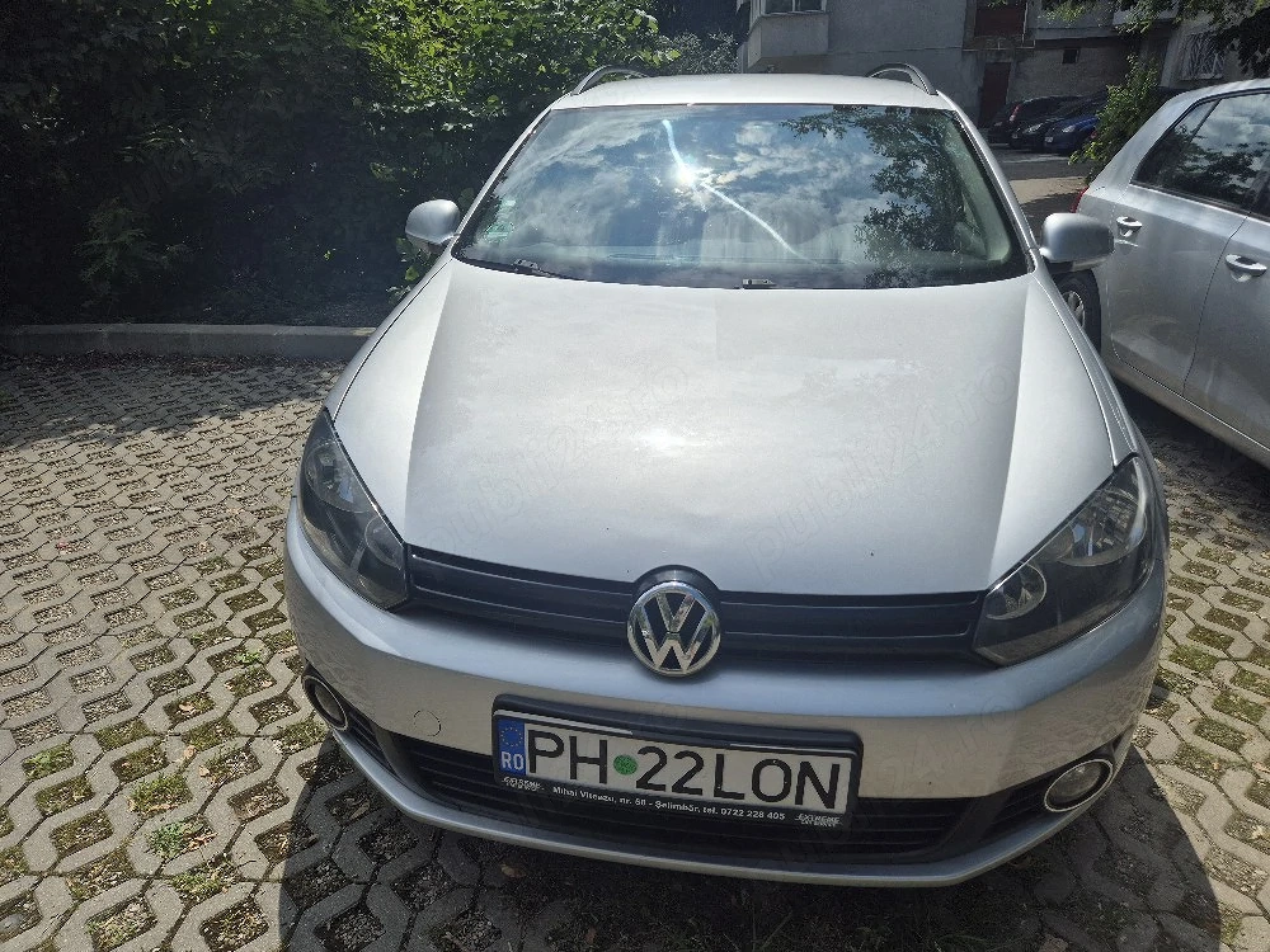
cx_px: 635
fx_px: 844
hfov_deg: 73.9
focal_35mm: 23
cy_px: 476
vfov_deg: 58.9
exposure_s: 1/10000
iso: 25
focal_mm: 5.4
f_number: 1.8
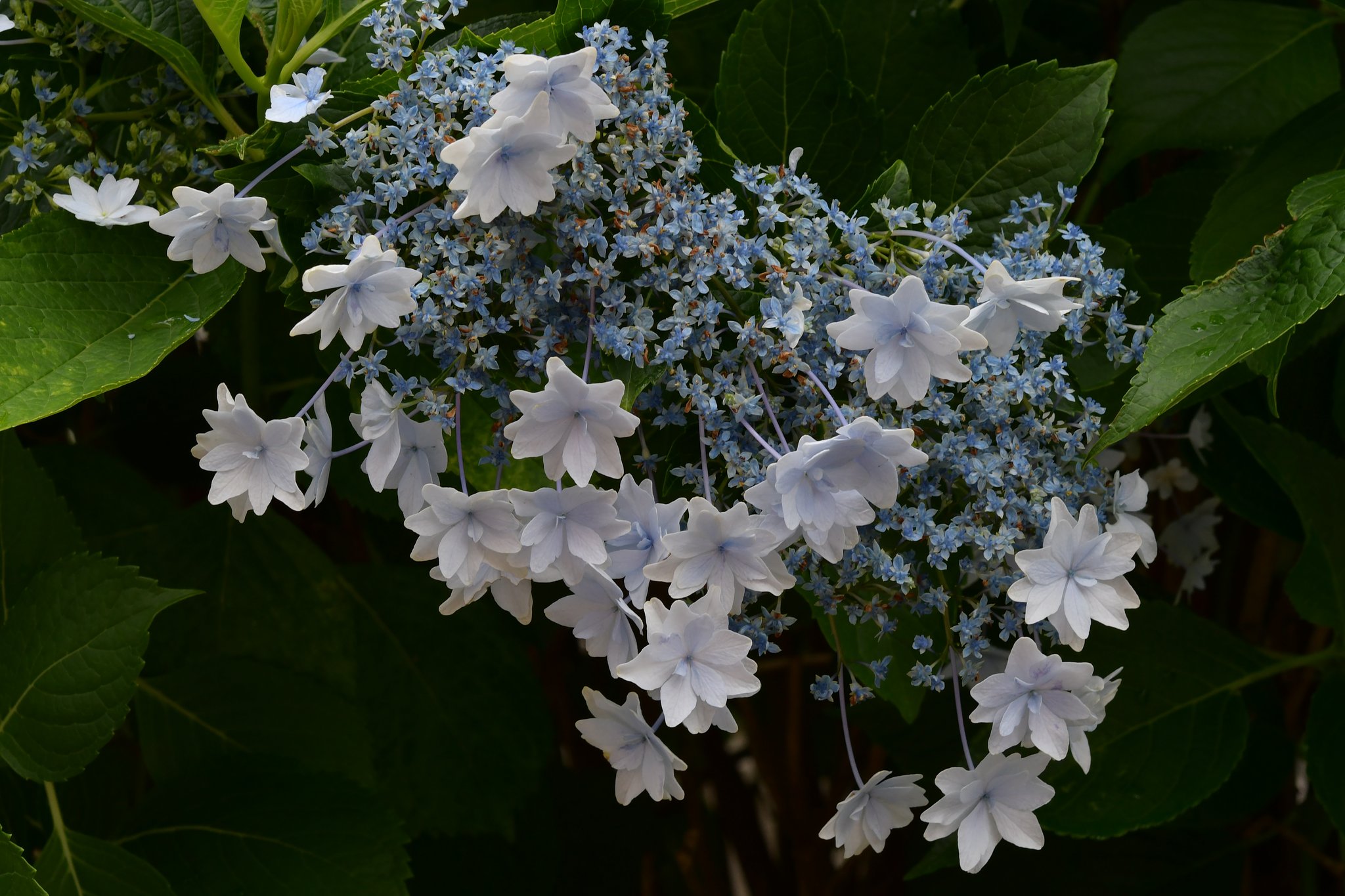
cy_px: 448
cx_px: 672
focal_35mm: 90
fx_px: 3362
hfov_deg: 22.6
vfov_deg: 15.2
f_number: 10
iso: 400
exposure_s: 1/200
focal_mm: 60
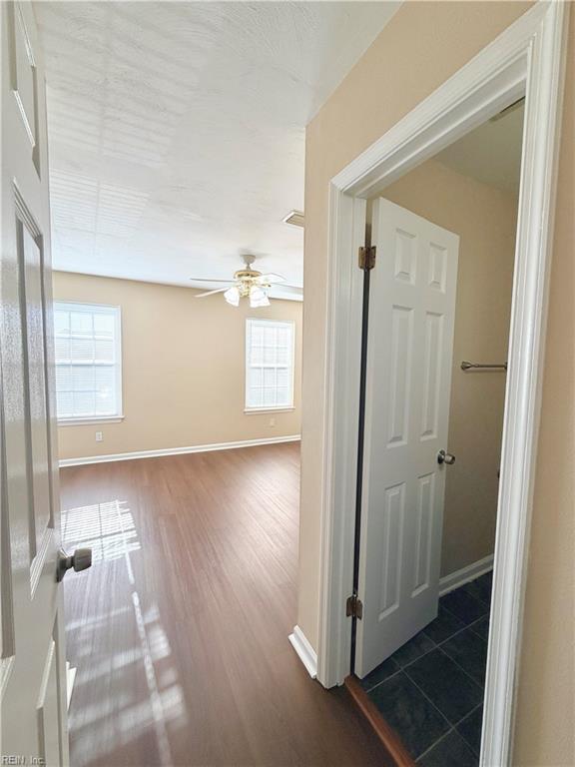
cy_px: 384
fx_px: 310
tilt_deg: -3.7
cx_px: 288
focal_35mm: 14
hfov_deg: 85.7
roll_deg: -1.5
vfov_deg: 102.1
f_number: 2.2
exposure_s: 1/120
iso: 100
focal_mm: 2.22
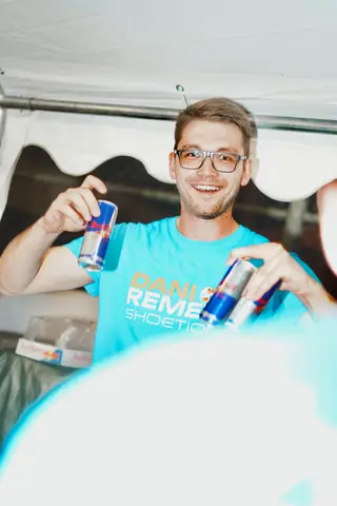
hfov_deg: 27.0
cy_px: 253
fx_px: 702
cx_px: 168
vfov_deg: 39.6
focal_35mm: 50
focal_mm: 50
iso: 400
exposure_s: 1/100
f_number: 1.8
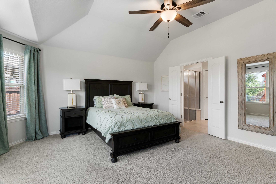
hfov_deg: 93.3
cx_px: 138
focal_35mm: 17
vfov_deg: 70.4
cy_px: 92
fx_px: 130
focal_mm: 17
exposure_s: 1/4
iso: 400
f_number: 10
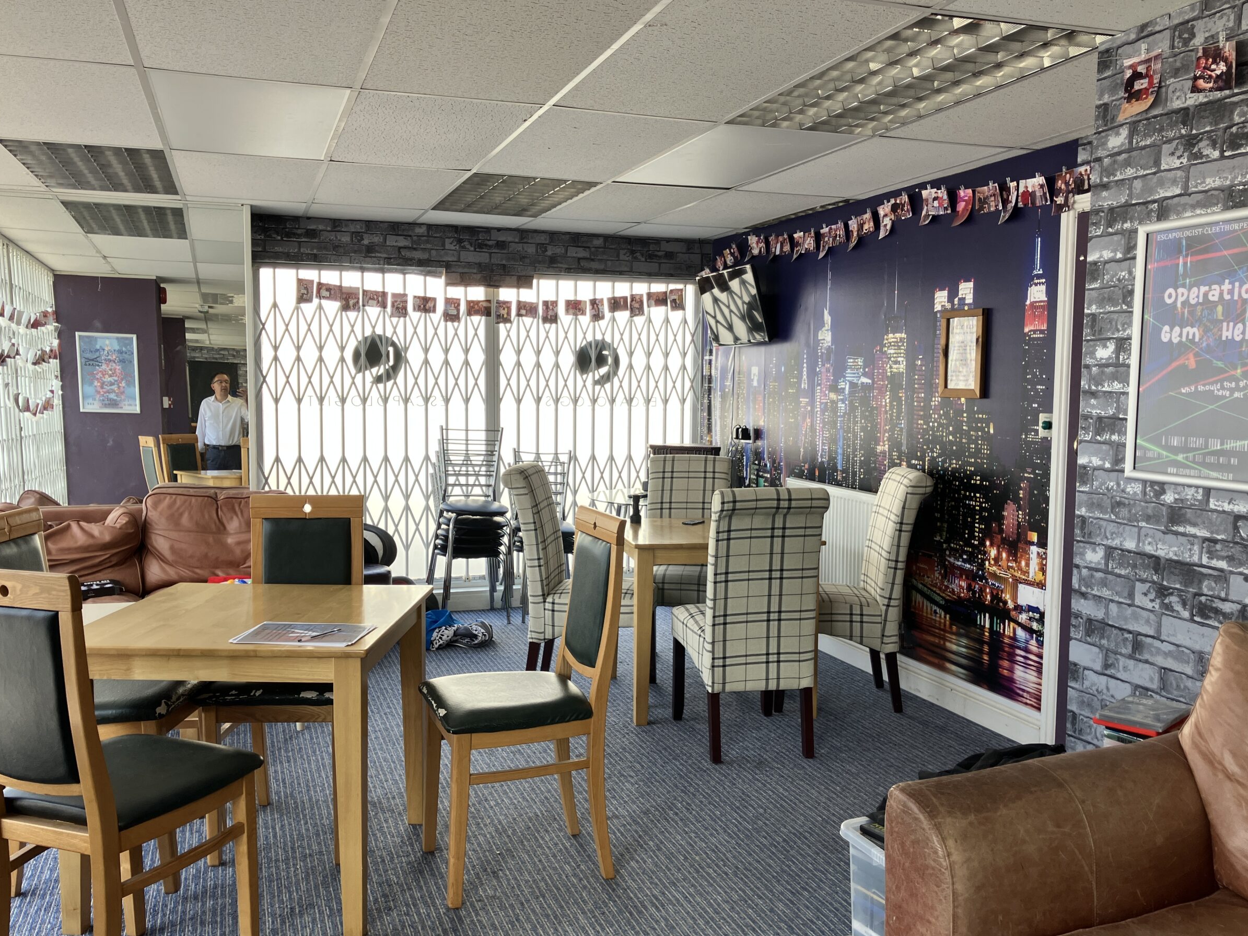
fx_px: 1082
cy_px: 485
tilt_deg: -4.1
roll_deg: -0.8
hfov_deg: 60.0
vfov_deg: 46.8
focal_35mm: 30
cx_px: 614
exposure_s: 1/100
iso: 25
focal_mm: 3.99
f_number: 1.8
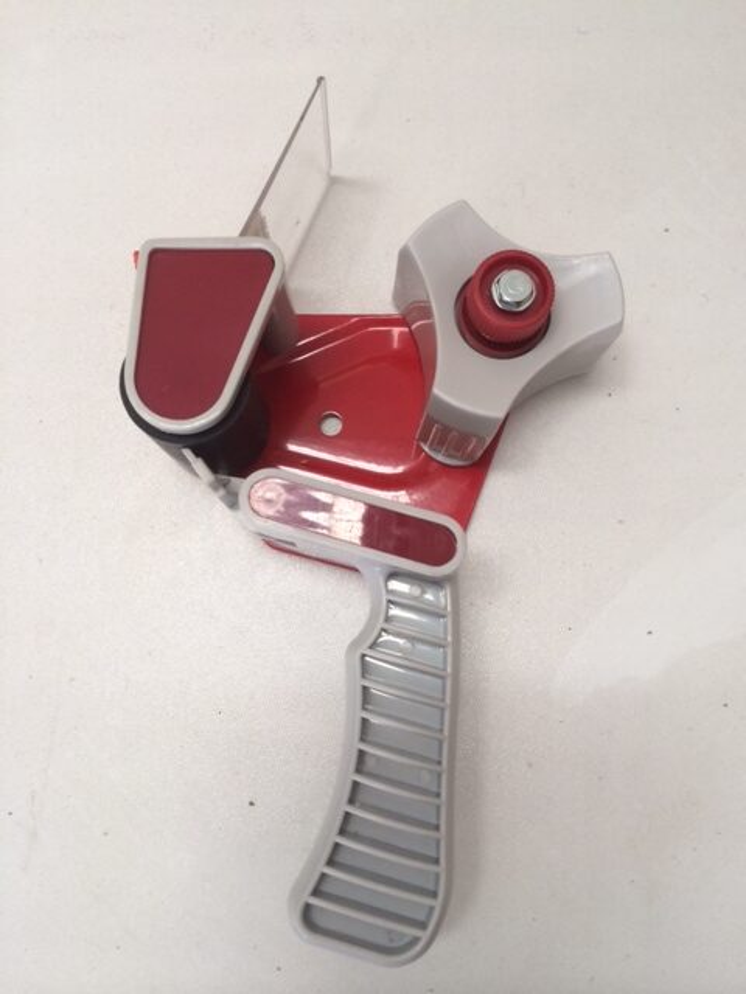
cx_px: 373
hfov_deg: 46.8
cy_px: 497
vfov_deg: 60.0
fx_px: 862
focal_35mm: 30
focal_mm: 4.12
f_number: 2.2
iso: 40
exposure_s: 1/30
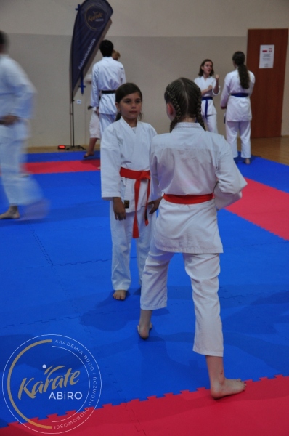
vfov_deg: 38.9
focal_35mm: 51
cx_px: 144
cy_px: 218
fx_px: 616
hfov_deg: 26.4
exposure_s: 1/10
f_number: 4.5
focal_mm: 34
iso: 500
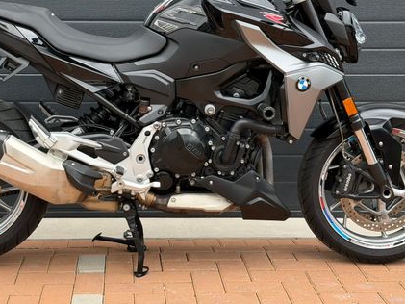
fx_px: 854
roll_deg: +0.3
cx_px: 159
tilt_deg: -6.6
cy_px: 106
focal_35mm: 73
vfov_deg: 20.1
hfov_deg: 26.6
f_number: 1.78
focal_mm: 6.76
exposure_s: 1/1133
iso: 80
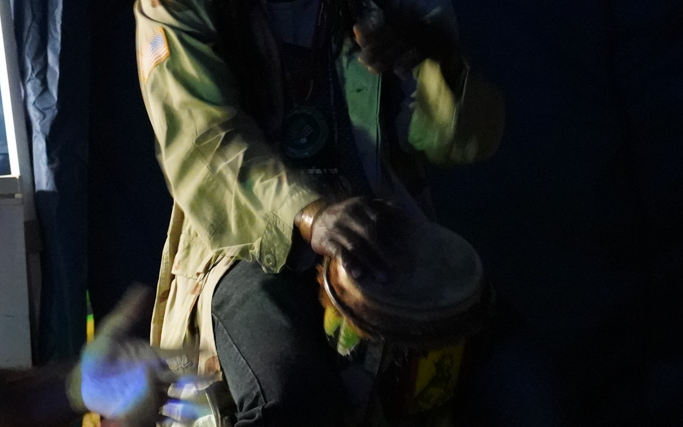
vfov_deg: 11.8
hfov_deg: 18.7
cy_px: 365
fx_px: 2048
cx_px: 85
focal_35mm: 110
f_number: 4
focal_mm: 38
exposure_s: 1/15
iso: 12800
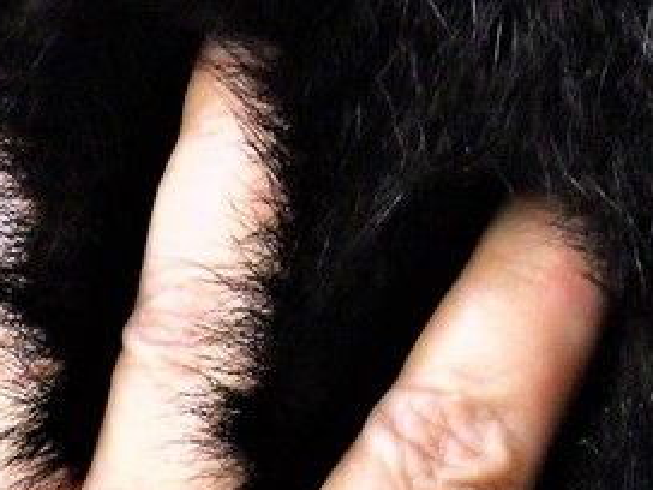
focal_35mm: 102
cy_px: 330
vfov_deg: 14.5
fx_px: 1924
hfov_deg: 19.2
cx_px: 275
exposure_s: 1/30
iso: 1600
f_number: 3.8
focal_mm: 6.1
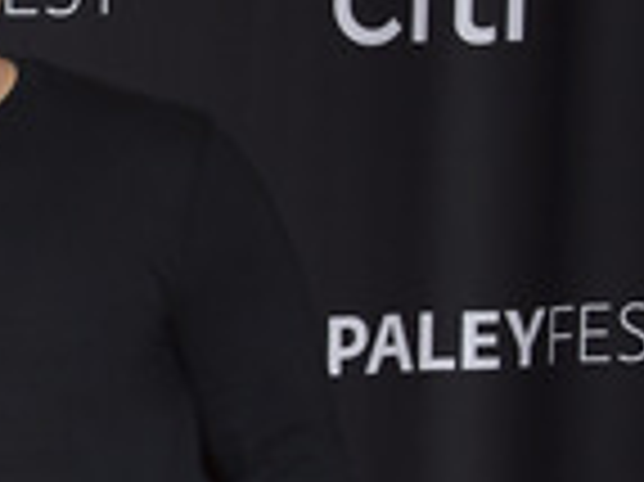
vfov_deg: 10.2
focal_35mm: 145
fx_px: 2695
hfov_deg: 13.1
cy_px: 374
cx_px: -248
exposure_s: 1/200
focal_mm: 48
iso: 320
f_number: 6.3
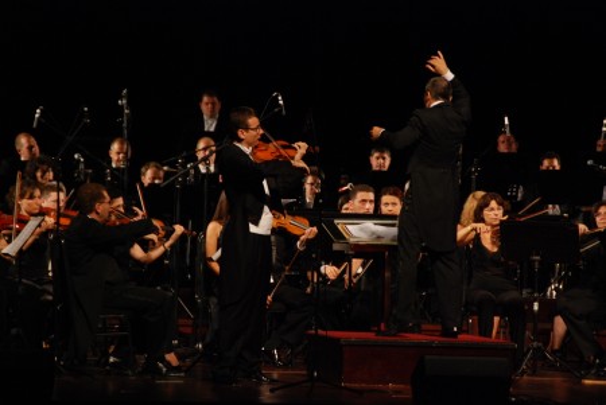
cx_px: 303
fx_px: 4297
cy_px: 202
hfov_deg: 8.1
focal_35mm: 255
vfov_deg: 5.4
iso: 800
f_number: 5.6
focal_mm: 170
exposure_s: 1/50
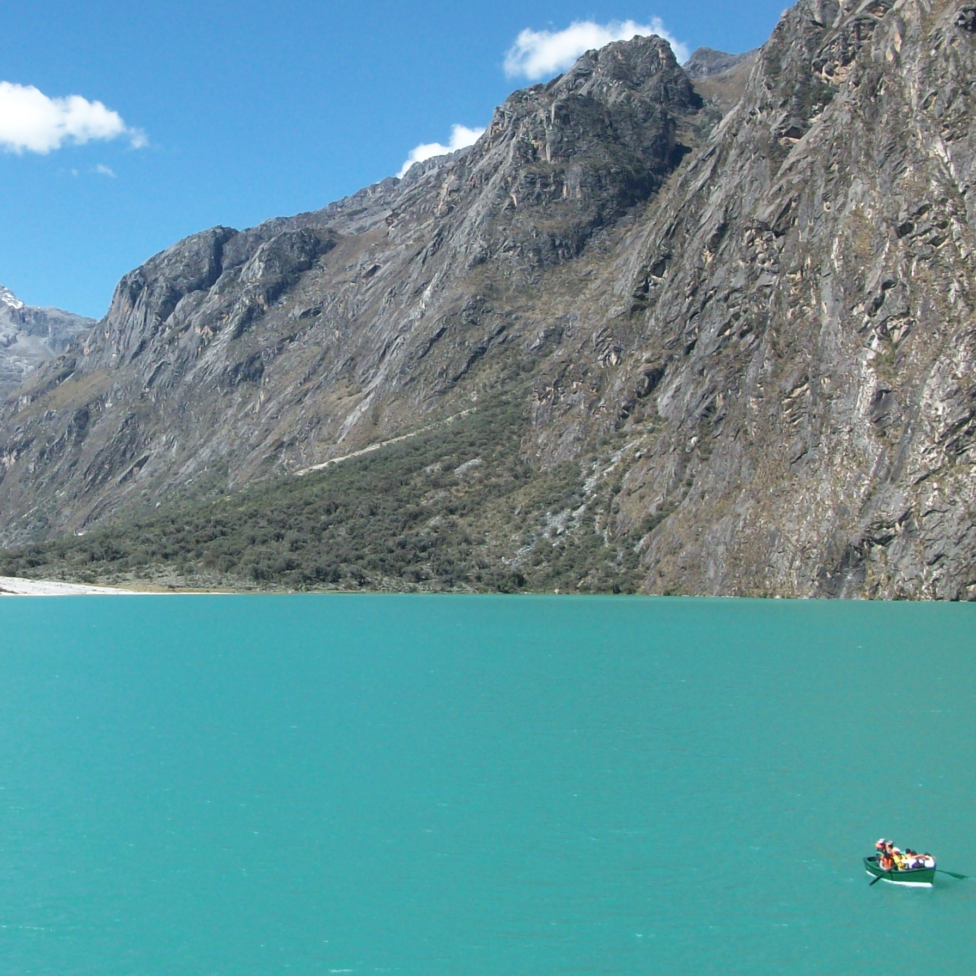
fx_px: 1754
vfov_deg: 31.0
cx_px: 309
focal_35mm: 55
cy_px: 387
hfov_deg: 30.8
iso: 64
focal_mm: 5.7
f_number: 5.5
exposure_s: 1/240
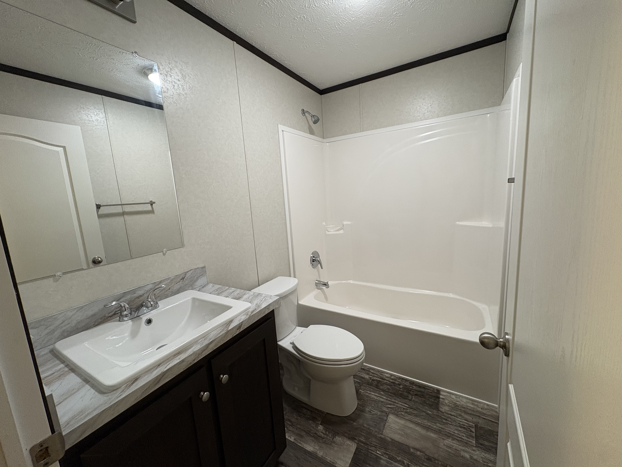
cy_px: 234
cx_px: 311
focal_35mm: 14
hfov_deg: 102.1
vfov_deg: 85.7
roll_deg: +4.1
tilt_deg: -8.7
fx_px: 252
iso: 200
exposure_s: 1/60
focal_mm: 2.22
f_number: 2.2
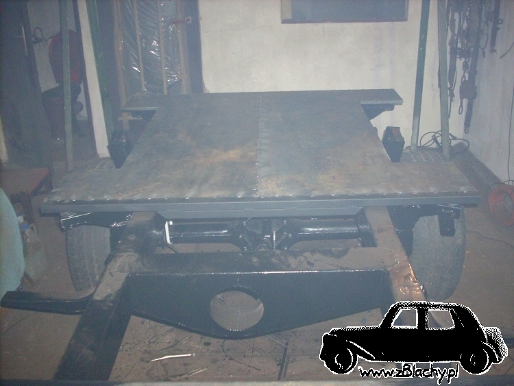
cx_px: 257
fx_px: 550
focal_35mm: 37
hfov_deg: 50.1
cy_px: 193
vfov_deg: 38.7
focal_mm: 6.2
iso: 400
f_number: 2.8
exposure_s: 1/60
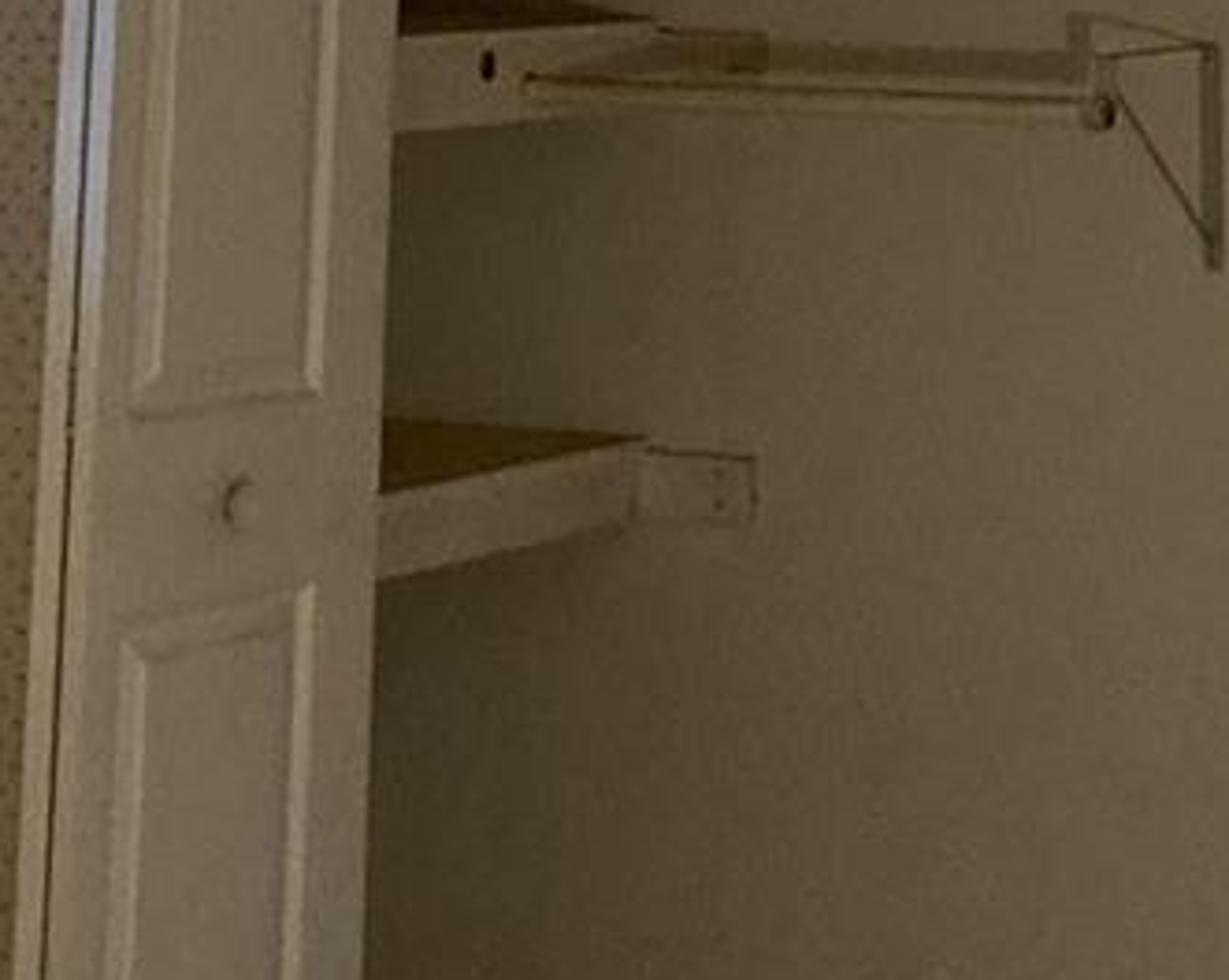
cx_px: 977
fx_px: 4614
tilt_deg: +11.1
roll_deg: -0.1
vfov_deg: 10.7
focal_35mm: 127
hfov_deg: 15.1
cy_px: -1177
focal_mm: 3.99
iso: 250
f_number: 1.8
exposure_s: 1/40
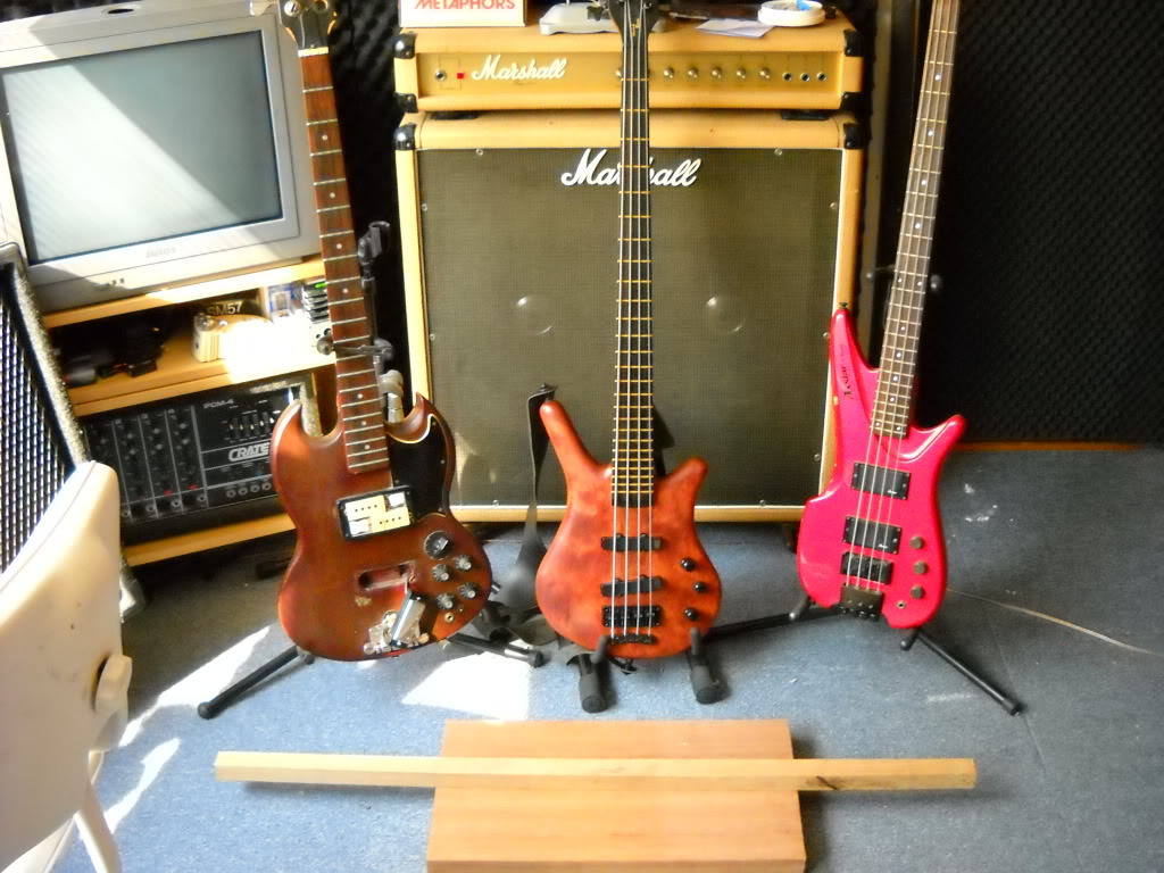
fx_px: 1379
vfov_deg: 35.1
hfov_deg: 45.8
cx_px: 582
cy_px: 436
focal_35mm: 41
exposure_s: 1/71
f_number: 3.1
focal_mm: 6.72
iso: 800
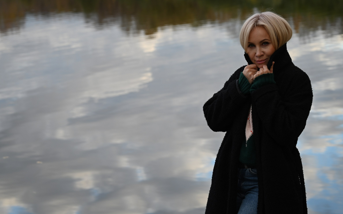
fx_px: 879
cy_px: 77
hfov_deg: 22.1
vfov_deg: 13.9
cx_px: 189
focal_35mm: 94
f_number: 4
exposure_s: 1/320
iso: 160
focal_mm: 70
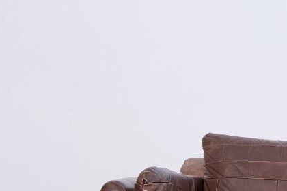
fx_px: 941
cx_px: 404
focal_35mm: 118
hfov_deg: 16.2
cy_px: 180
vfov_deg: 11.5
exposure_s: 1/40
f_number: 4
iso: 1250
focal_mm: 26
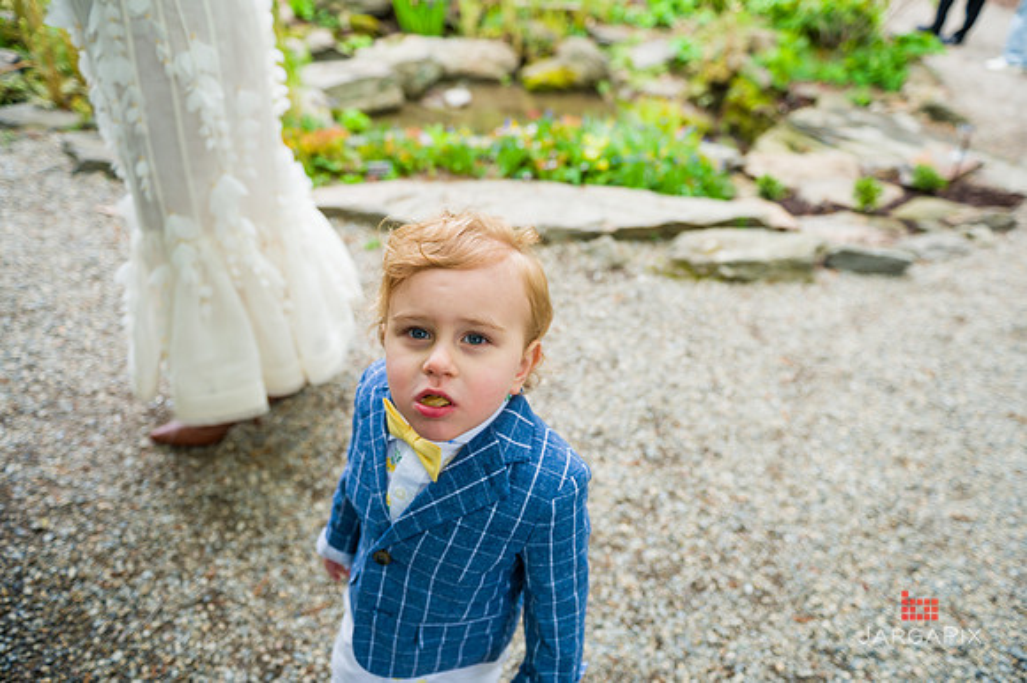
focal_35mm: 24
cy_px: 342
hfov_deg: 73.8
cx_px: 514
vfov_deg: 53.1
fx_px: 684
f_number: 3.5
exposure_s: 1/250
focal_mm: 24
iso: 200
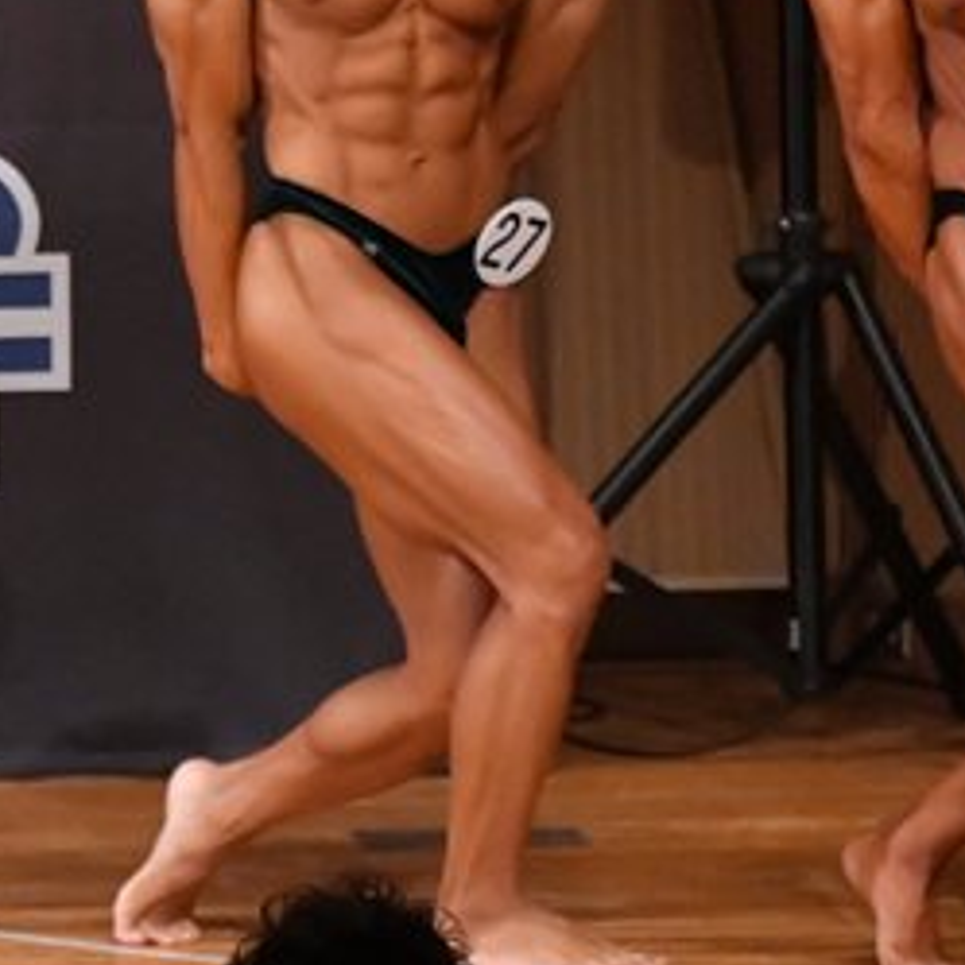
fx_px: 22551
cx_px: -138
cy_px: 202
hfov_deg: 2.4
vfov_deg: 2.5
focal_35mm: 715
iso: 9000
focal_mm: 180
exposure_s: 1/400
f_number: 5.6
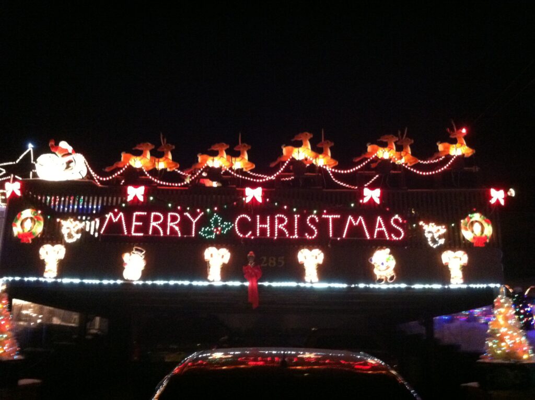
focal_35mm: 35
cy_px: 200
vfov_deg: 40.6
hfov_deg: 52.7
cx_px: 268
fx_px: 540
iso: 1000
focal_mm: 3.85
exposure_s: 1/15
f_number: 2.8
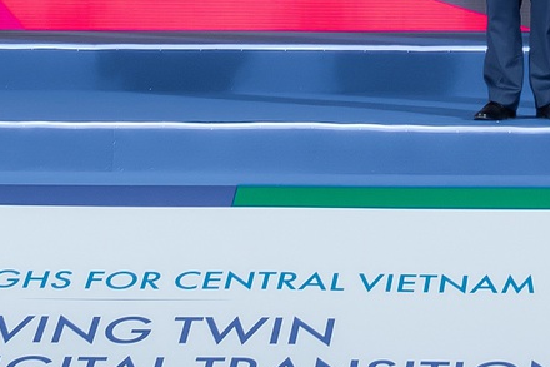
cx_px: 745
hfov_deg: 9.6
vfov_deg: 6.3
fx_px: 3192
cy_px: -418
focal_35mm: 209
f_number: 3.2
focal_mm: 31
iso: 500
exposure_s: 1/160
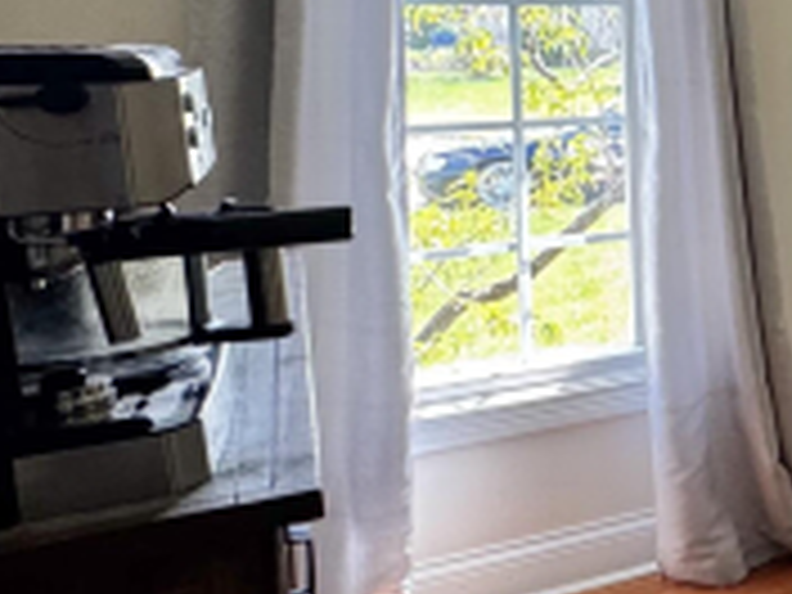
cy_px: 94
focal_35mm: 53
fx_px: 1213
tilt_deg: -3.7
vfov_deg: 26.8
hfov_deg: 22.6
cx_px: 1393
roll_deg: -0.3
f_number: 2.2
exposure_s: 1/120
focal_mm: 2.22
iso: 250
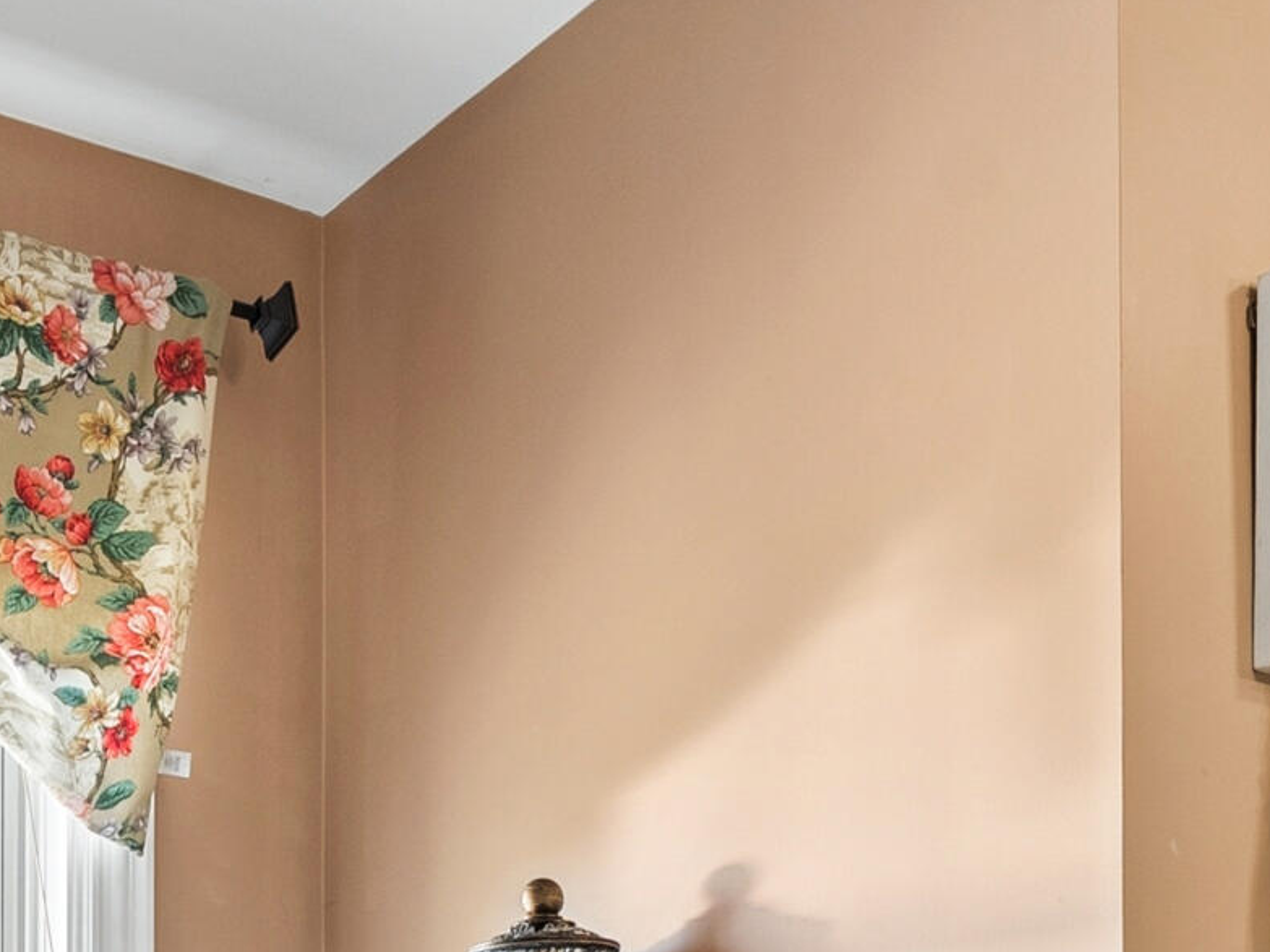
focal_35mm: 59
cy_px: 1360
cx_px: 276
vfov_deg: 21.5
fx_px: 2164
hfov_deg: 31.9
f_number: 7.1
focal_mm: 16
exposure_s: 1/30
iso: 640
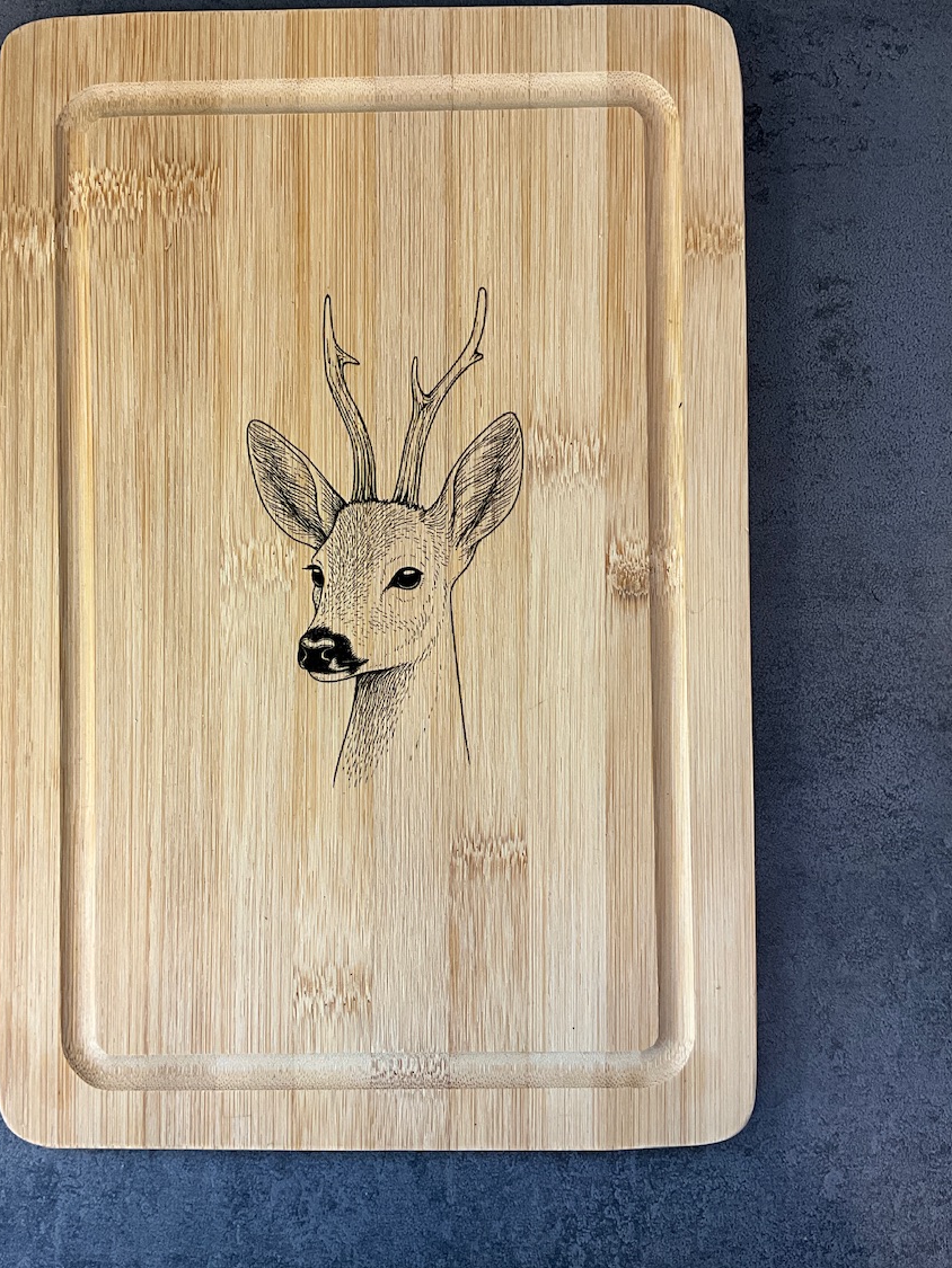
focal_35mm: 33
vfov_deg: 55.3
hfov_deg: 42.9
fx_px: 1210
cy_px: 591
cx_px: 412
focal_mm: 3
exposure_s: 1/116
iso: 64
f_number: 1.8
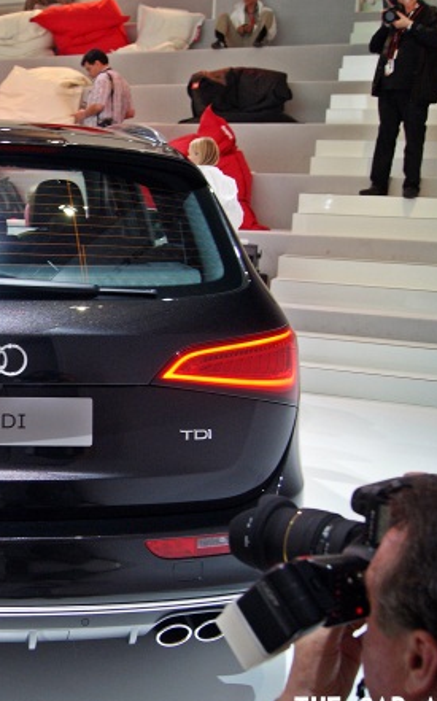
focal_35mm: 45
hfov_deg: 26.4
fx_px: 859
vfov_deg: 44.4
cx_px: -38
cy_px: 370
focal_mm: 18
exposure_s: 1/20
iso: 400
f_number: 3.5
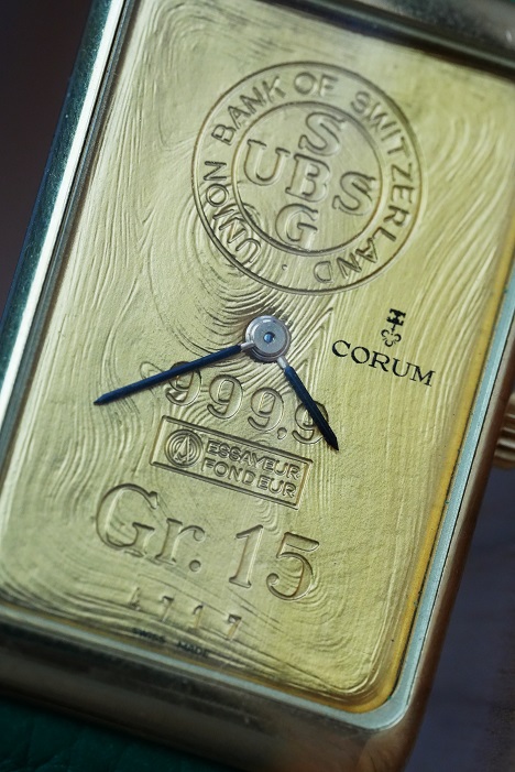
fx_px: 2251
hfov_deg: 13.1
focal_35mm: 105
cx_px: 258
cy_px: 386
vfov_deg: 19.4
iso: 5000
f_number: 8
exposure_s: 1/250
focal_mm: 105
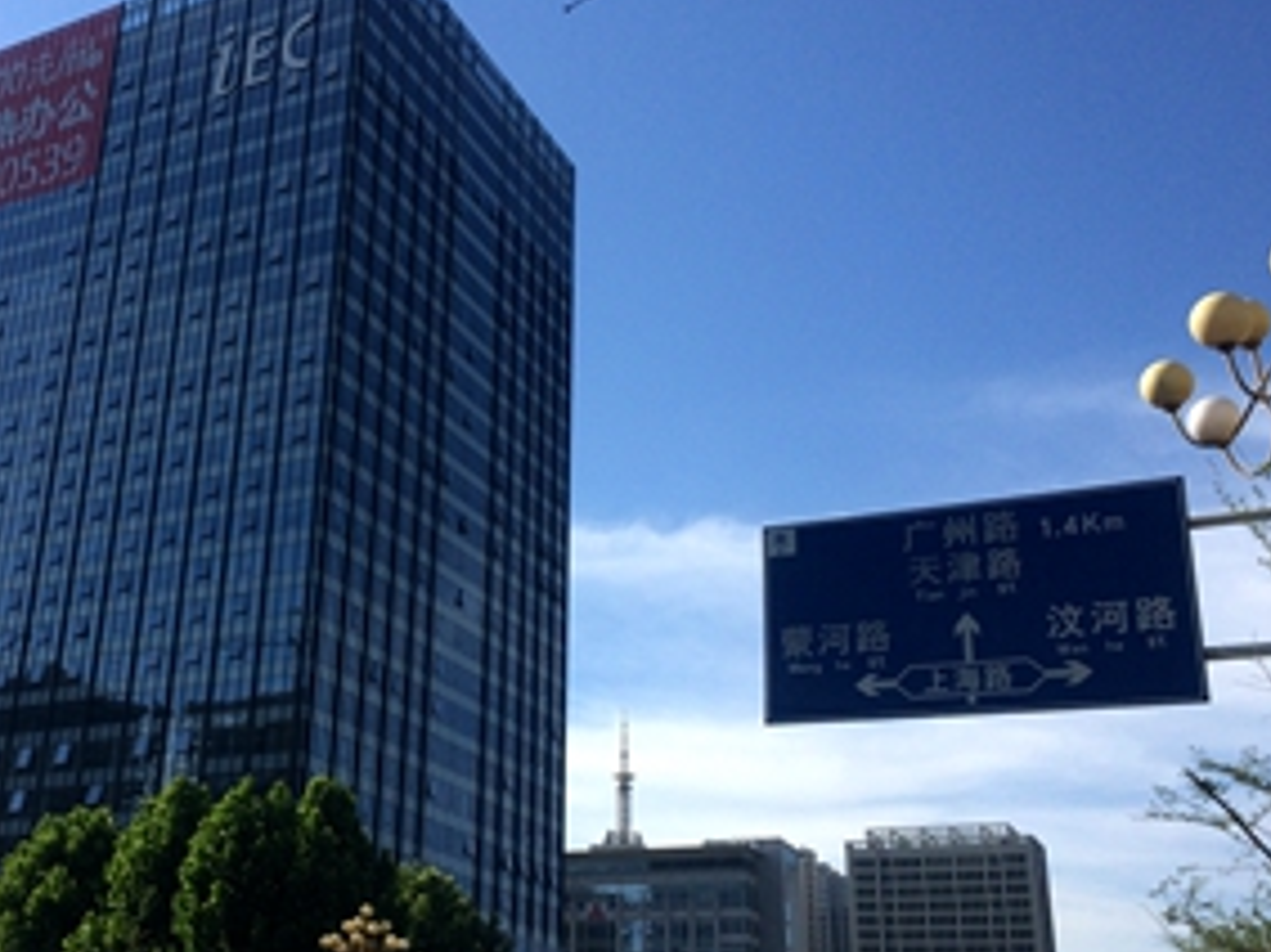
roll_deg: -4.8
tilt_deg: +23.5
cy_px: 507
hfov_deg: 45.1
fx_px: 1505
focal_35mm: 41
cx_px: 418
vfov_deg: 35.1
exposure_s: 1/3425
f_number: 2.2
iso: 32
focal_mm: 4.15
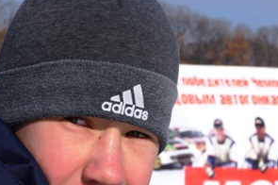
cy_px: 0
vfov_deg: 6.2
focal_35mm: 219
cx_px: 260
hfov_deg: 9.4
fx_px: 1689
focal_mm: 42
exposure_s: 1/640
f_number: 13
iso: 200
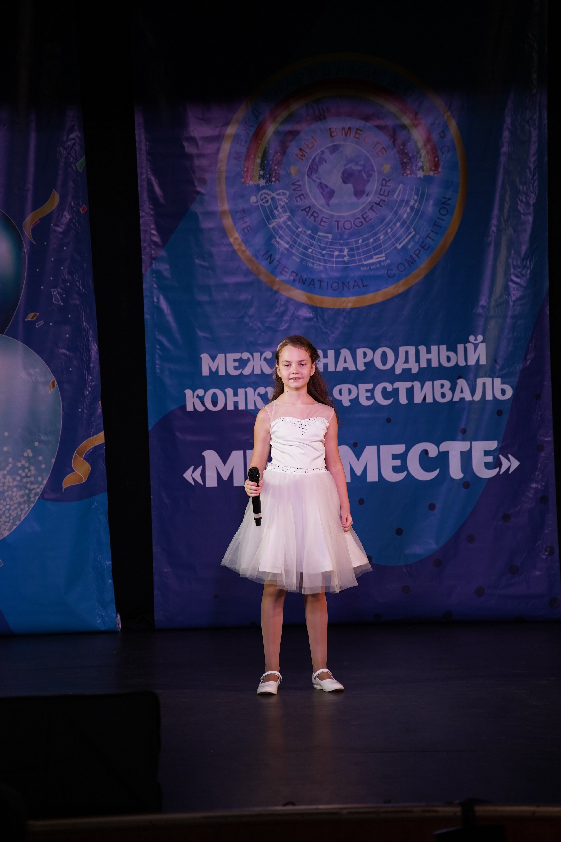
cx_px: 280
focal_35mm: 150
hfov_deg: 9.1
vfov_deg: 13.7
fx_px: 3506
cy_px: 421
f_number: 4
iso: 1600
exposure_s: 1/400
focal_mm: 150
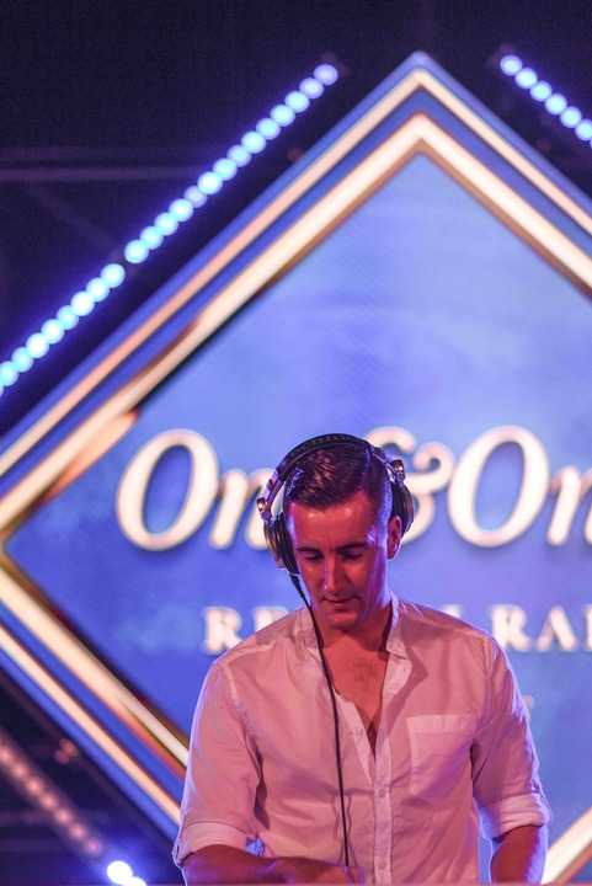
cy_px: 443
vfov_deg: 23.9
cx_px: 296
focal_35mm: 85
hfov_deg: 16.1
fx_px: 2093
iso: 800
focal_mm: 85
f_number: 1.8
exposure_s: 1/250
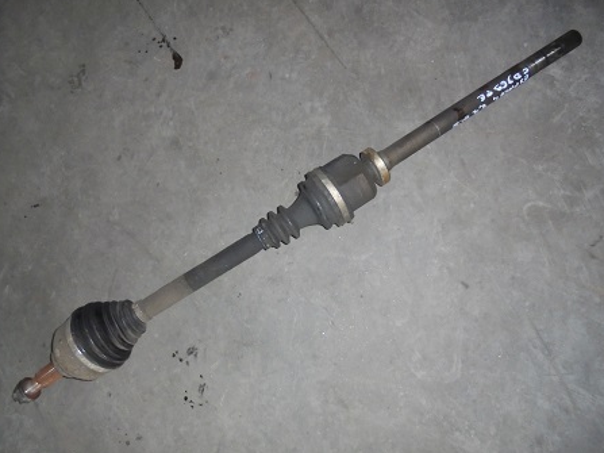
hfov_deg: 65.3
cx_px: 295
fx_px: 471
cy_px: 229
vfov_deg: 51.3
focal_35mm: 27
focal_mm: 4.6
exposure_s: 1/30
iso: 400
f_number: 3.5
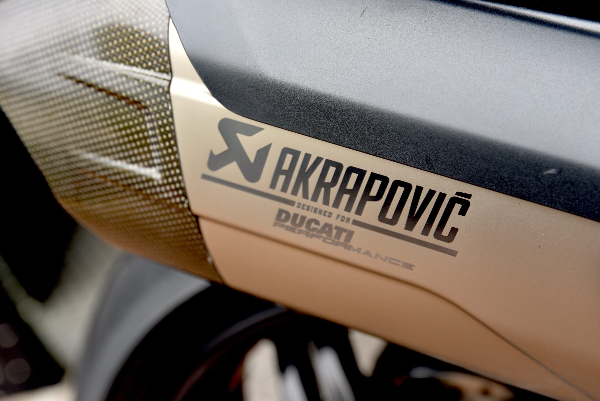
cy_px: 200
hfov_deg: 32.4
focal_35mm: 62
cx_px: 300
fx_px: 1034
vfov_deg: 21.9
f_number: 5
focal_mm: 62
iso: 200
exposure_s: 1/100
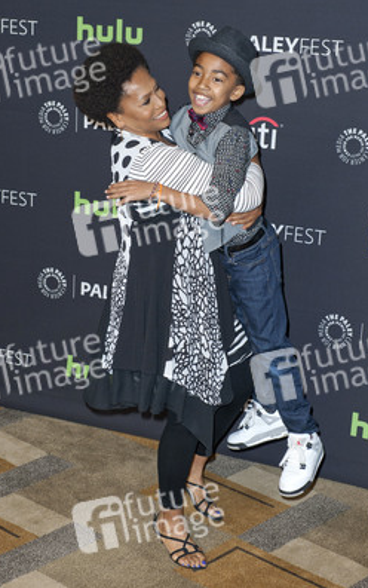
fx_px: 1154
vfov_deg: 28.6
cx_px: 192
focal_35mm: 72
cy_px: 295
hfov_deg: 18.1
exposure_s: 1/320
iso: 640
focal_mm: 70
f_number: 5.6
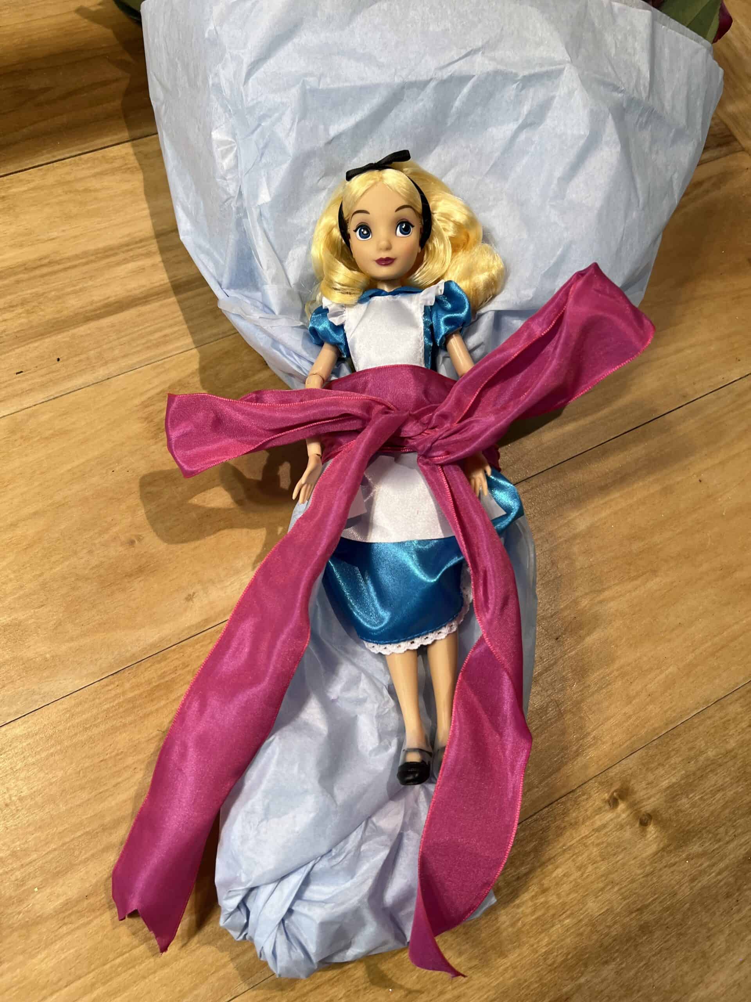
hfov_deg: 53.1
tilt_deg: -69.0
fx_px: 752
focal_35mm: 26
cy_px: 501
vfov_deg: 67.3
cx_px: 376
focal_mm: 5.7
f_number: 1.5
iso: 64
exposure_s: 1/60
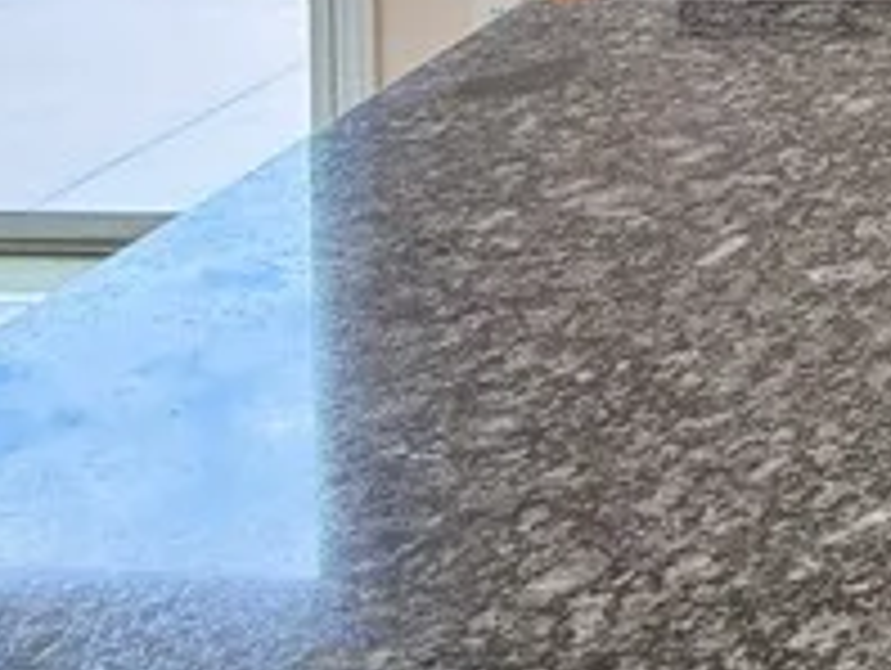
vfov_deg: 11.0
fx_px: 3196
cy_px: -607
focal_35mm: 124
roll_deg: +0.5
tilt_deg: +1.5
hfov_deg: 14.3
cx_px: 1539
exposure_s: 1/255
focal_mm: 6.76
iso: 100
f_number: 1.78
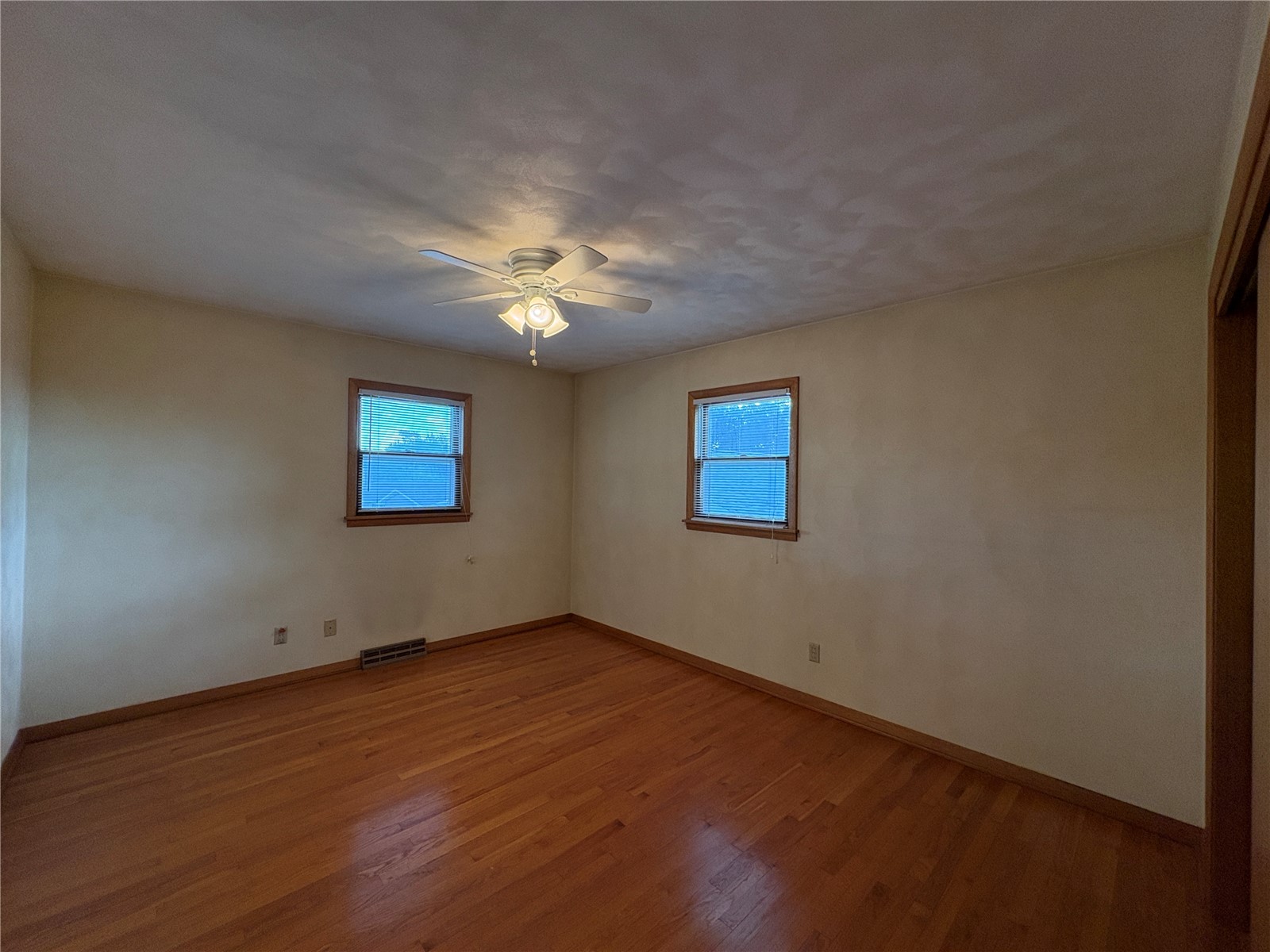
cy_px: 476
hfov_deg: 102.1
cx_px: 635
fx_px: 514
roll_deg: -1.1
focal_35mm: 14
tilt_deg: +0.6
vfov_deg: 85.7
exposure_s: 1/120
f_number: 2.2
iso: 320
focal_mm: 2.22
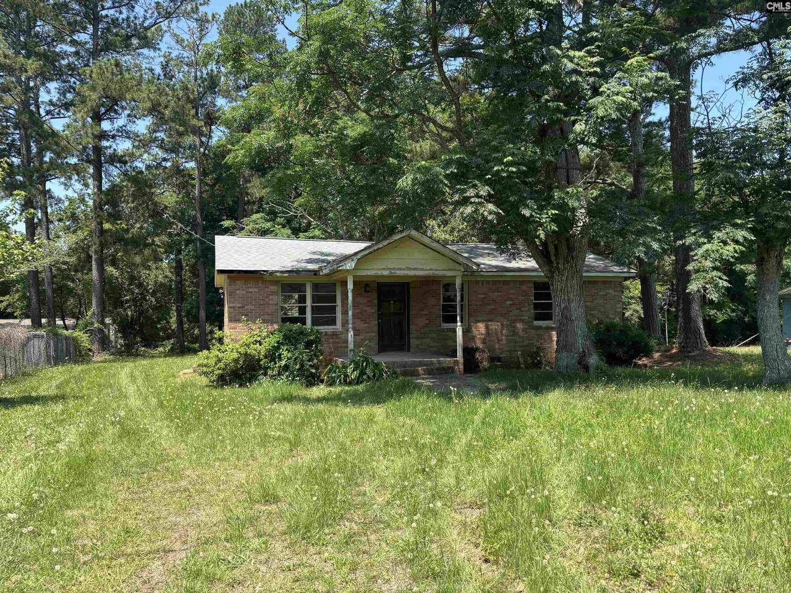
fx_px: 594
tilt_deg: +2.7
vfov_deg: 53.1
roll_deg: +0.7
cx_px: 396
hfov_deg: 67.3
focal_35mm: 26
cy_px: 296
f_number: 1.6
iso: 50
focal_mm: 5.96
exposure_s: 1/1139
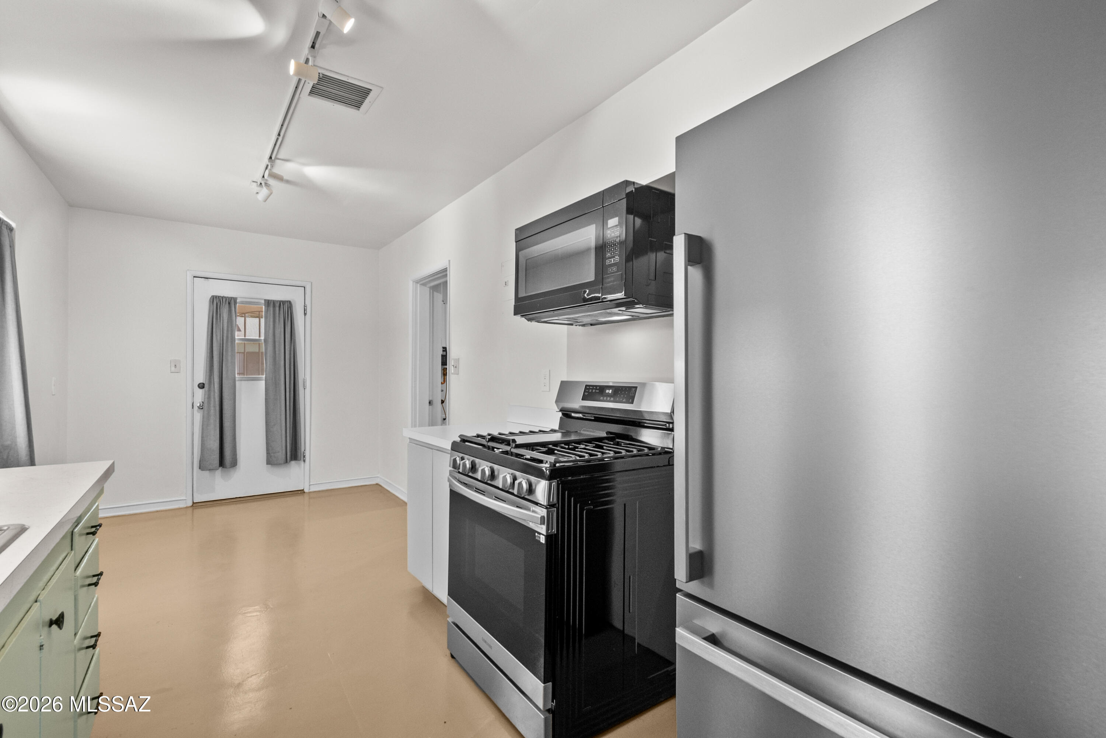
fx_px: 461
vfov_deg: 77.3
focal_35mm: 15
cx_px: 553
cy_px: 369
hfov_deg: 100.4
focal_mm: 10
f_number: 10
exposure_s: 1/10
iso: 800
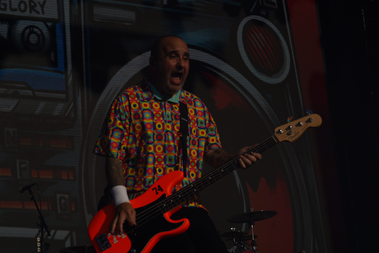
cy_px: 126
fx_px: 1105
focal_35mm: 105
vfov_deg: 13.0
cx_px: 190
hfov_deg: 19.5
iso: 100
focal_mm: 105
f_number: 8
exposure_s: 1/2000
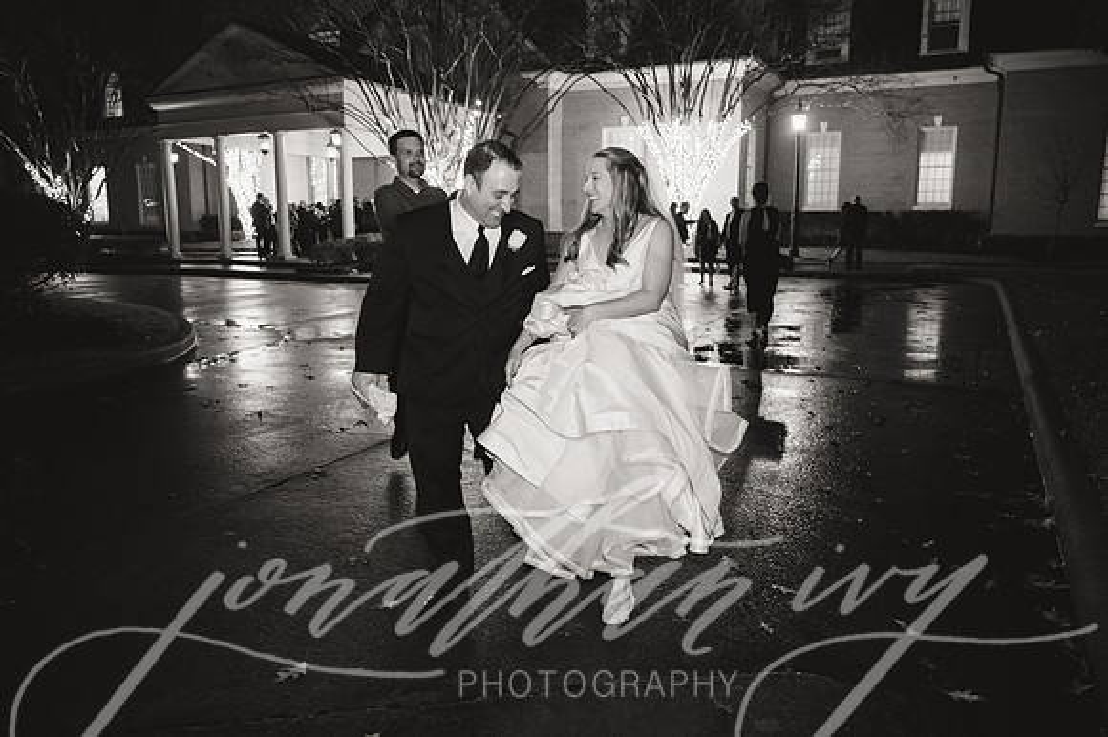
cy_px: 369
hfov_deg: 70.4
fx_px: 785
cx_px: 564
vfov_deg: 50.3
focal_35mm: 26
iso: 4000
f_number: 2.8
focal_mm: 24
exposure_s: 1/80
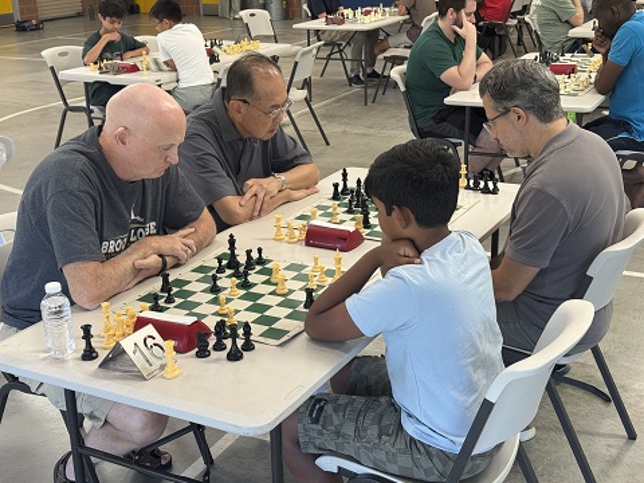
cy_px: 242
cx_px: 322
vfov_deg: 30.3
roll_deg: +1.0
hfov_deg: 39.7
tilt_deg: -19.8
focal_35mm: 48
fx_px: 893
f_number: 1.78
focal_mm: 6.76
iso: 100
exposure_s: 1/100
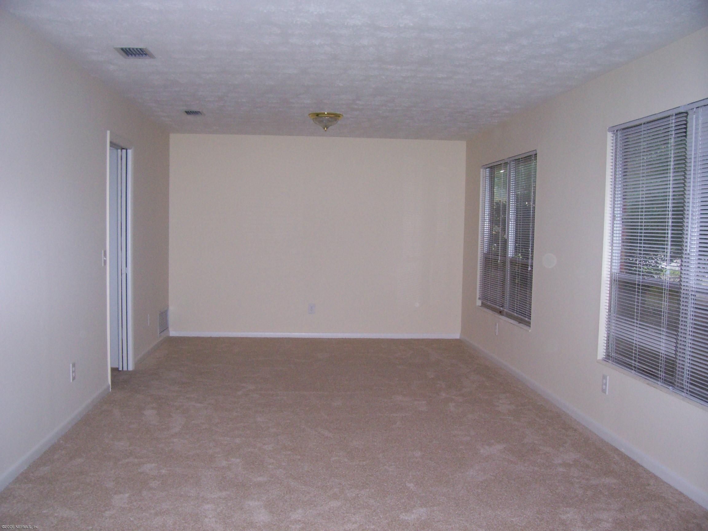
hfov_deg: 54.0
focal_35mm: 34
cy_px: 266
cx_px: 354
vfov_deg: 41.8
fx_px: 695
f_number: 2.7
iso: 140
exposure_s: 1/112
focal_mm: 5.6
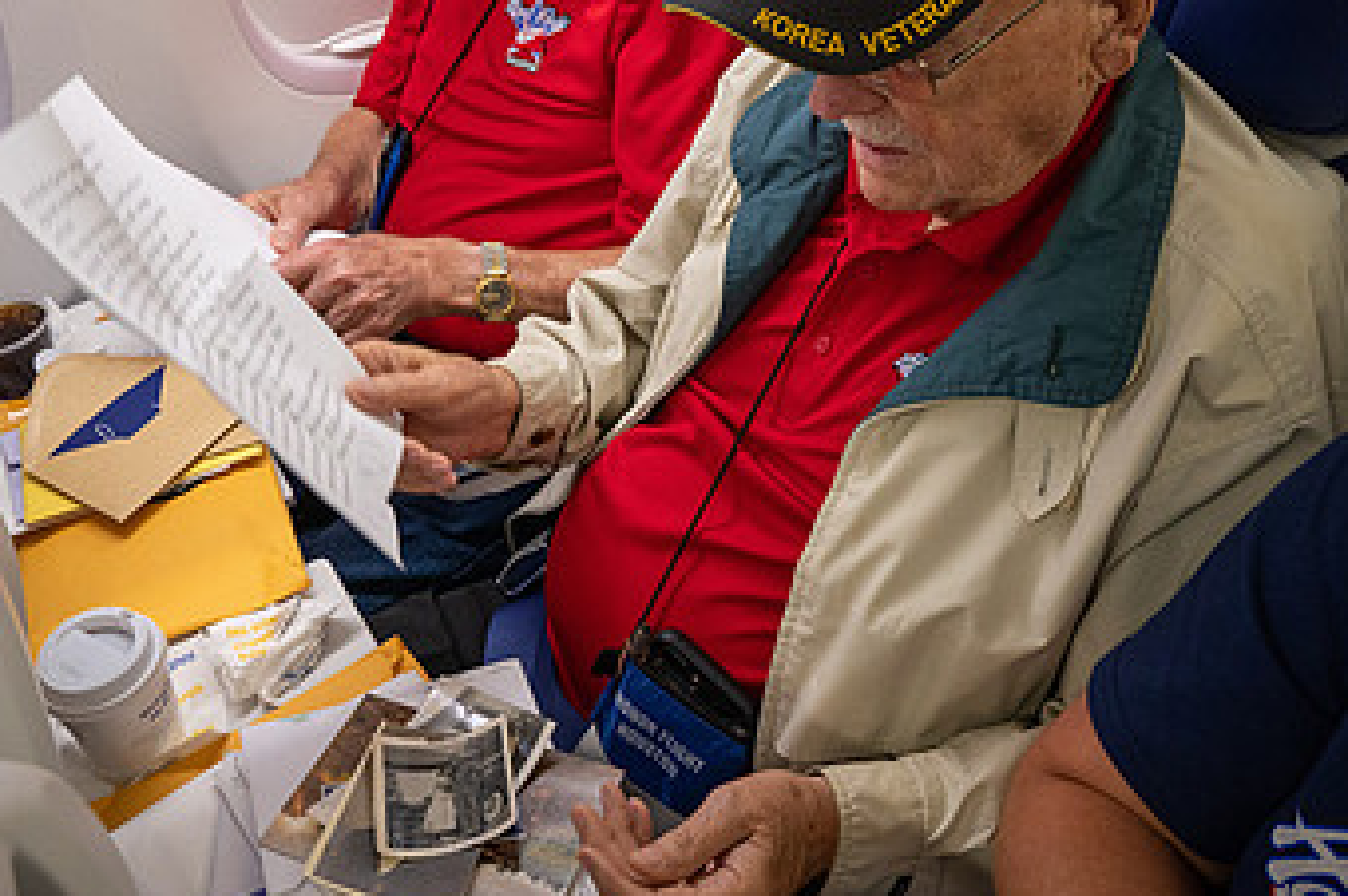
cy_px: 353
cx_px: 575
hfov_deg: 47.3
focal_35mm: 41
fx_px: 1534
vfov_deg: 32.5
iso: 4500
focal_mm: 24
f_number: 6.3
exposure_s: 1/60
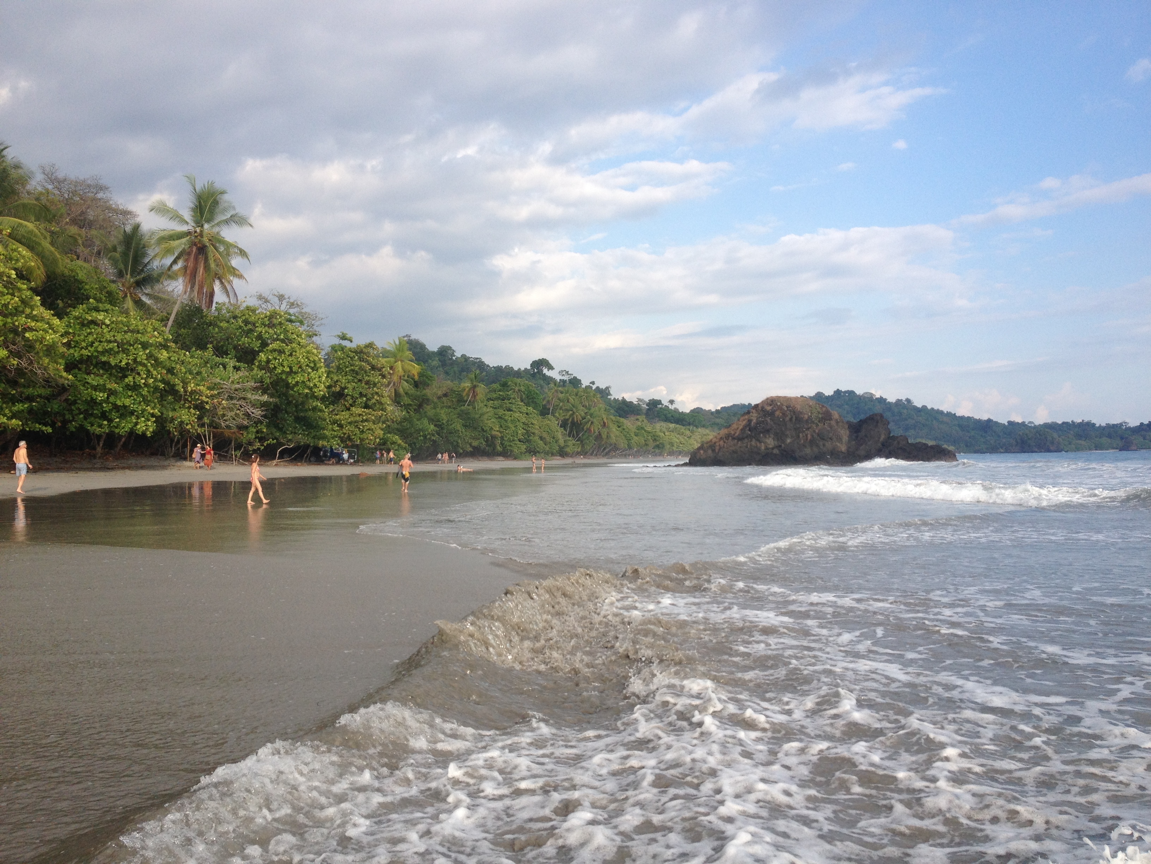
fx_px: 1164
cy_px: 432
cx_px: 576
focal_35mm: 35
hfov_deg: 52.6
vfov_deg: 40.7
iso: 50
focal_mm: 4.28
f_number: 2.4
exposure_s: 1/1227
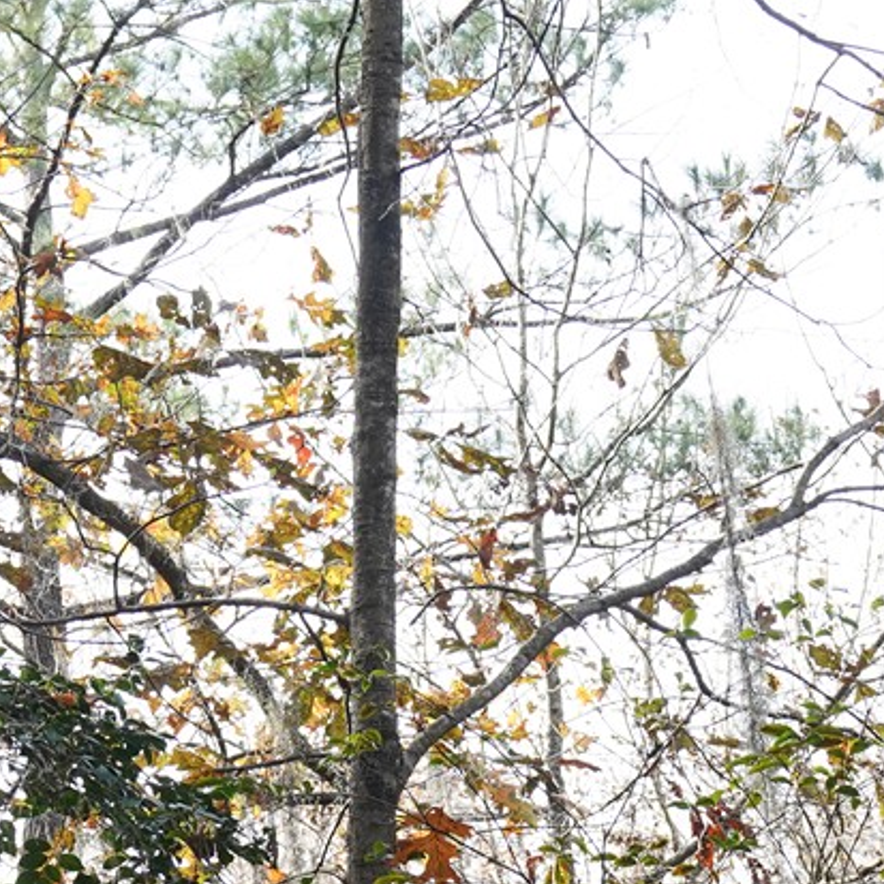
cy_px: 1289
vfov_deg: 9.6
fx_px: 5114
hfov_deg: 9.8
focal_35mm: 177
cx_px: 756
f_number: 8
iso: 400
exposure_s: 1/100
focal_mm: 43
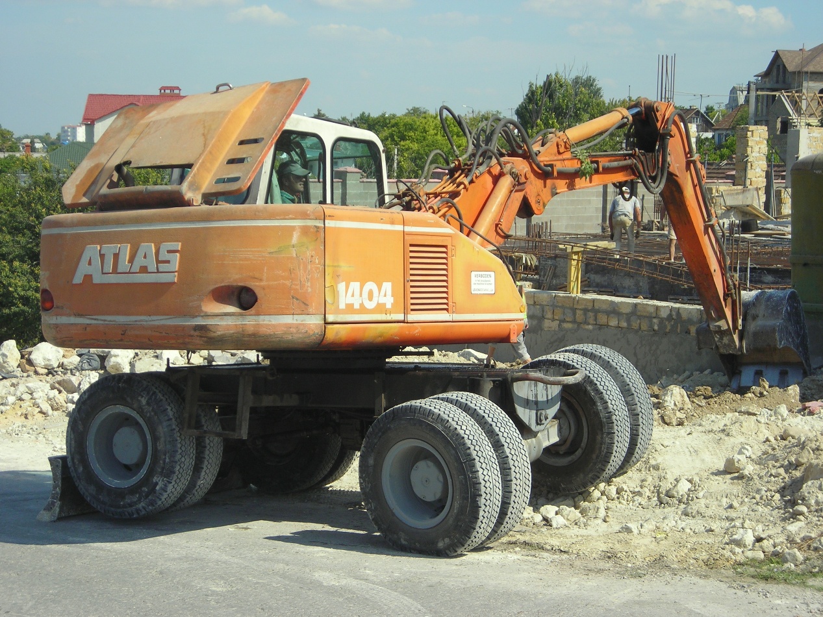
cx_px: 412
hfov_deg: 25.3
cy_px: 308
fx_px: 1831
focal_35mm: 77
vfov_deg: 19.1
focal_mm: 12.7
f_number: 8.4
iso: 50
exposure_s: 1/140
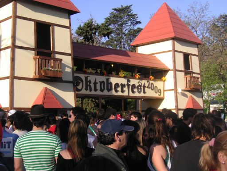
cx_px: 114
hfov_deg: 36.2
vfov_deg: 27.5
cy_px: 86
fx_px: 348
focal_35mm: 53
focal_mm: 8.9
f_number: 3.6
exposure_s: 1/350
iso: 50
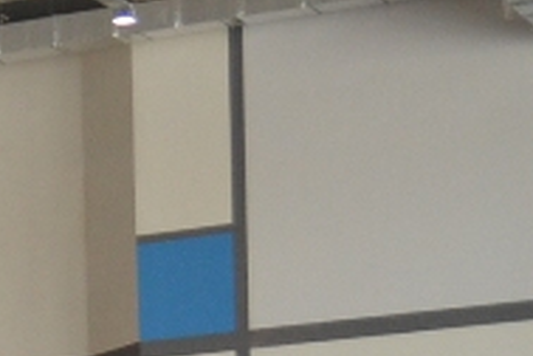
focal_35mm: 211
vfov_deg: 6.3
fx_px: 3124
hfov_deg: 9.0
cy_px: 818
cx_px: -643
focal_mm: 26
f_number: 2.8
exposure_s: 1/500
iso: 900
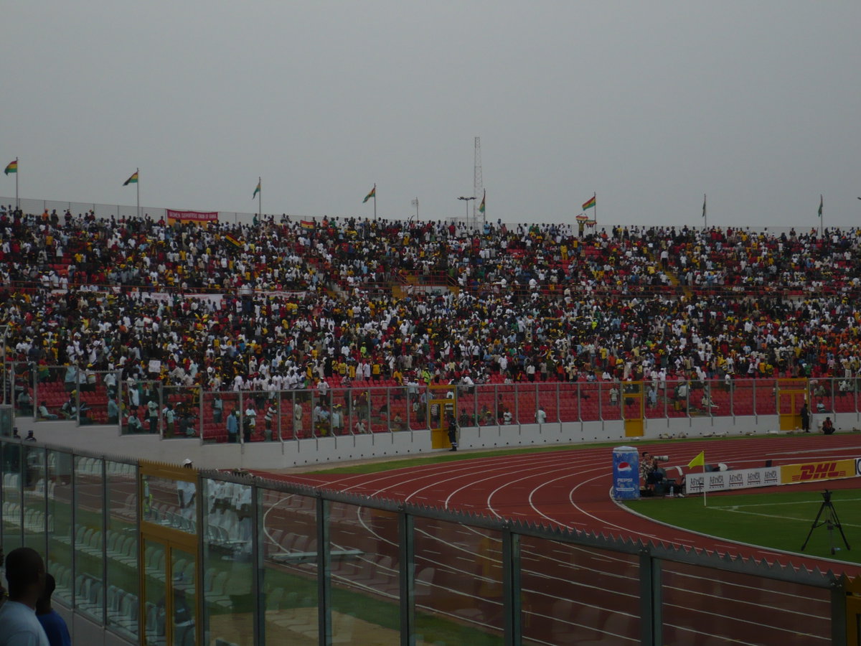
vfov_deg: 21.0
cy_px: 323
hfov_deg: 27.8
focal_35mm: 70
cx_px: 430
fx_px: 1741
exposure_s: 1/500
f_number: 4
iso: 100
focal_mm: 11.5
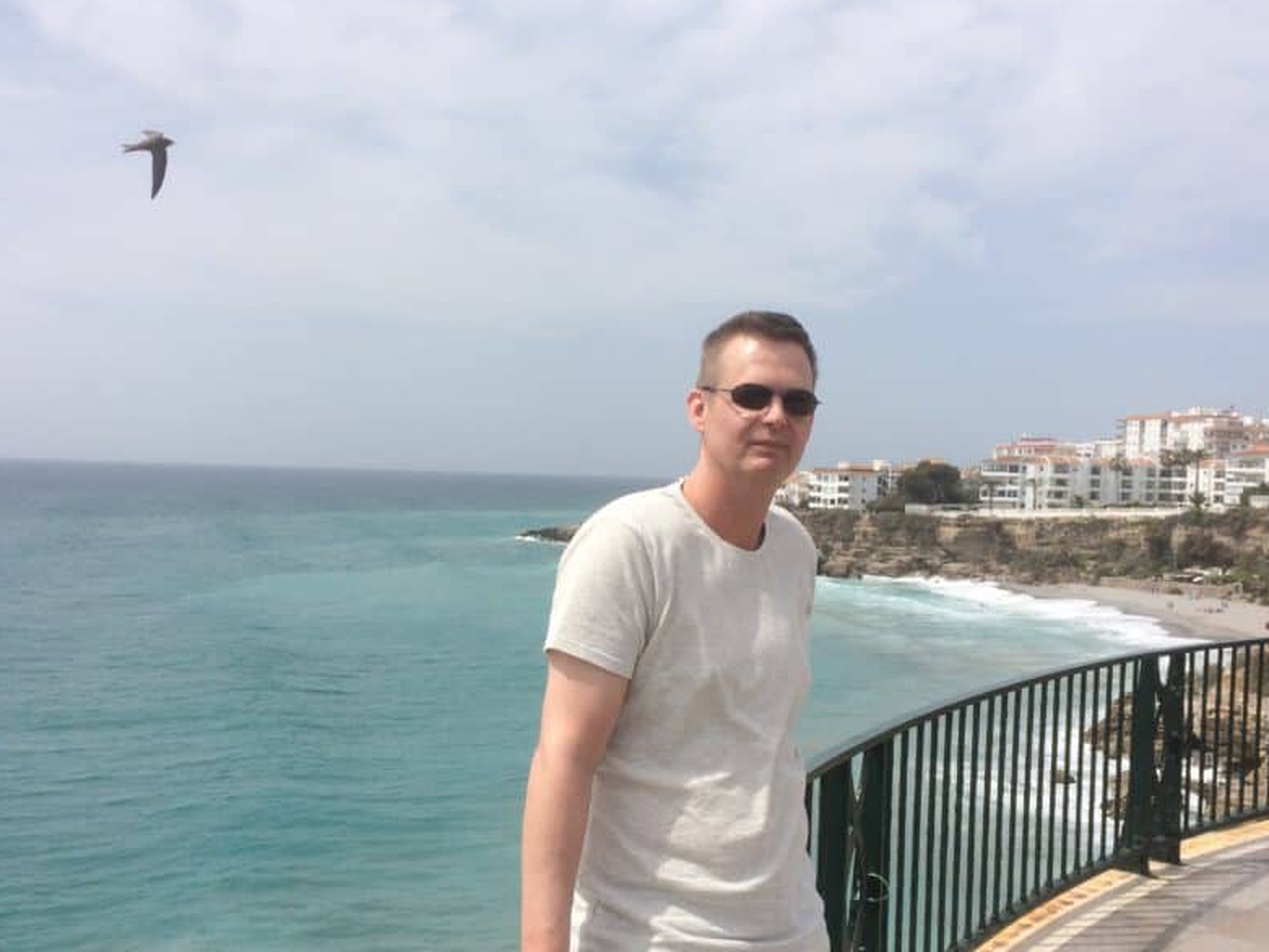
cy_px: 536
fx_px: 1393
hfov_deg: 49.0
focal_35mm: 38
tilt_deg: -3.3
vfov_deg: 37.7
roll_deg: -1.9
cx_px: 632
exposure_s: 1/3731
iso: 32
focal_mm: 4.15
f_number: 2.2
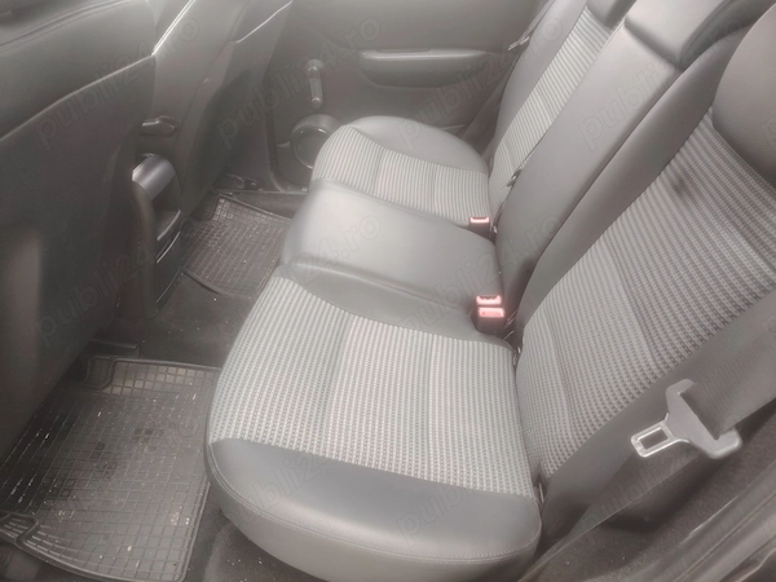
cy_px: 291
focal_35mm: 24
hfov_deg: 71.6
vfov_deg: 56.8
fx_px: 538
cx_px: 388
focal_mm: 5.25
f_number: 1.75
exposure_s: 1/50
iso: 534
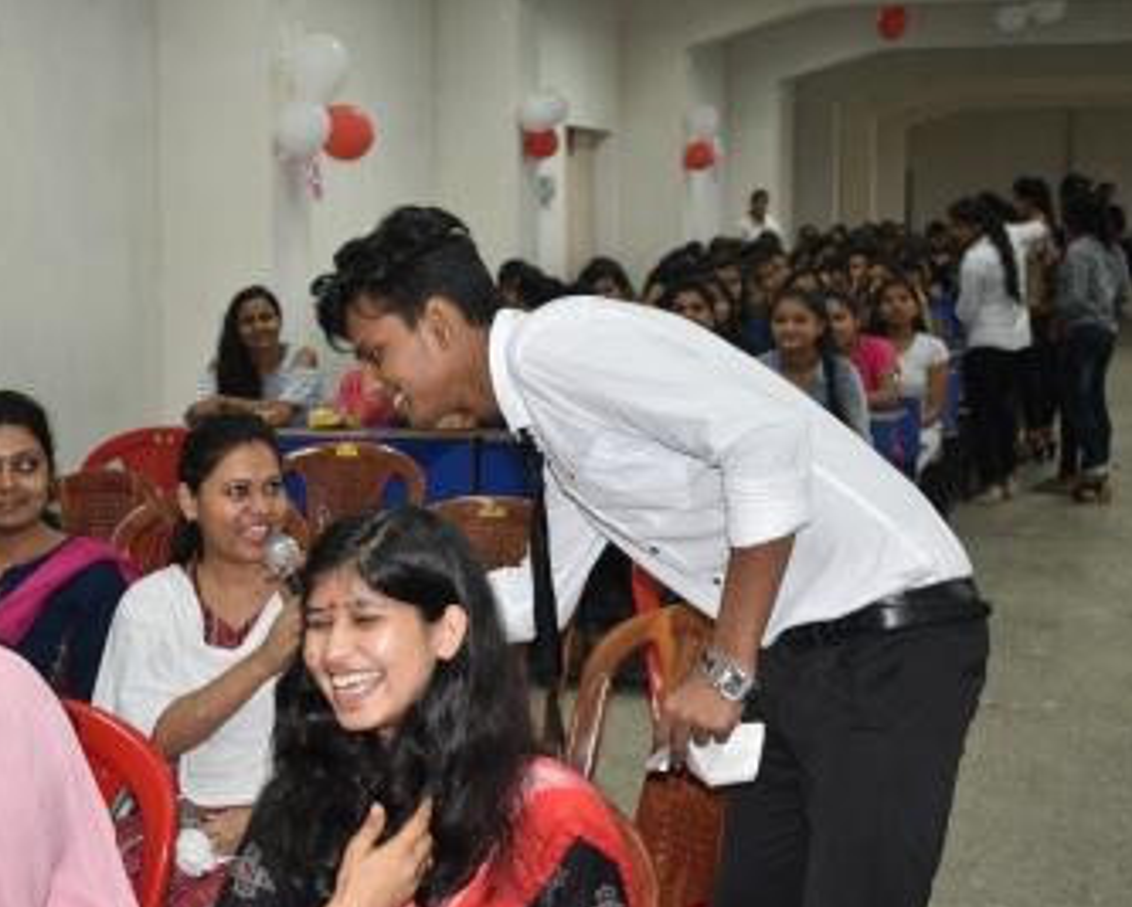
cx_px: 469
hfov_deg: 35.2
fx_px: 1777
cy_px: 447
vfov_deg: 28.6
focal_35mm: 53
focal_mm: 28
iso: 800
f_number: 4.2
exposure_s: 1/80
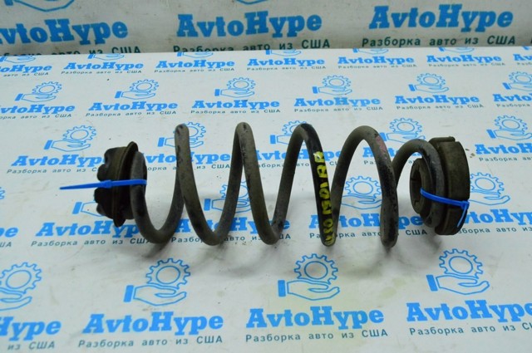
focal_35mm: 36
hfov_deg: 53.2
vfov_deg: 36.8
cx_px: 266
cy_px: 176
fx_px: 531
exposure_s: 1/640
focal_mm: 24
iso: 6400
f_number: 6.3
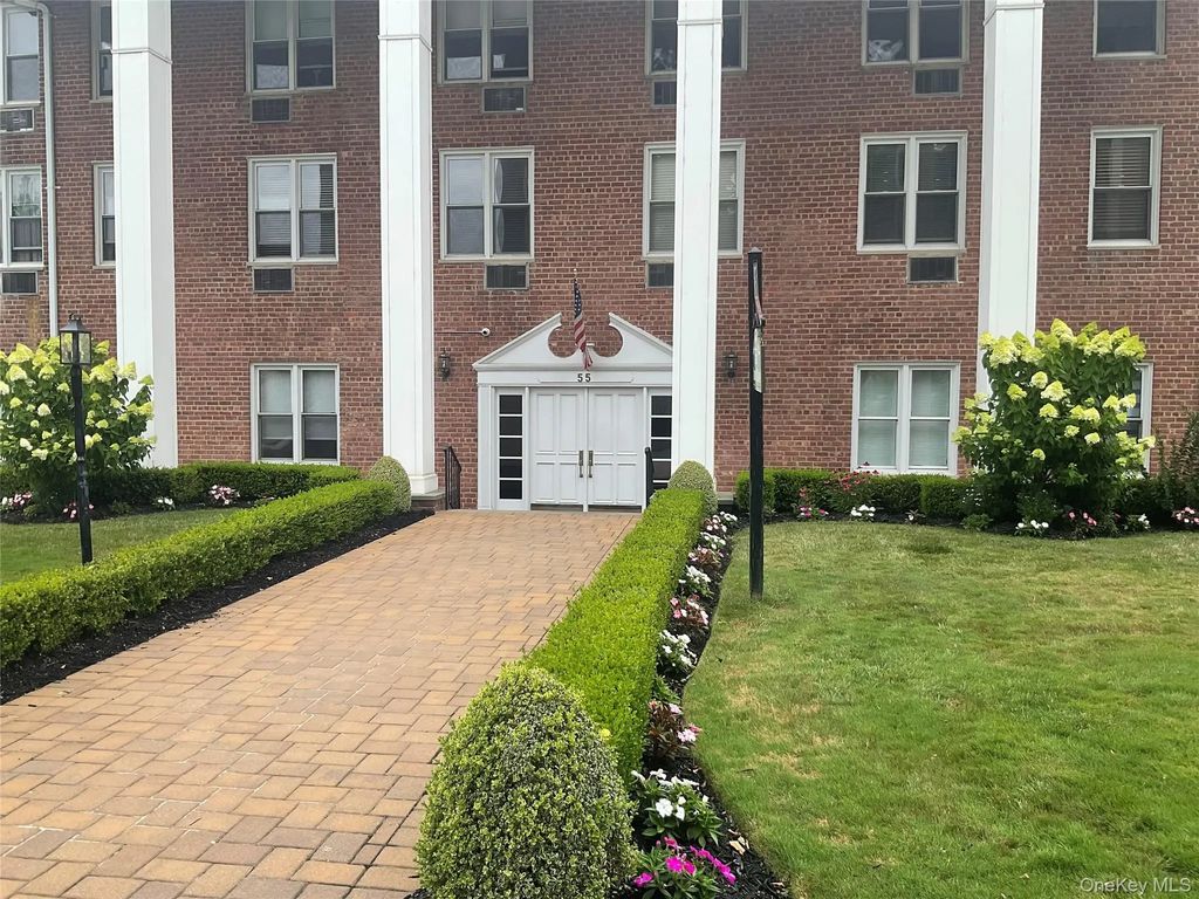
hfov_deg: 61.7
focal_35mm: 29
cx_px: 600
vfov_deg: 48.2
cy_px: 450
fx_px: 1004
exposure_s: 1/804
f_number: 1.8
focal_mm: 3
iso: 16
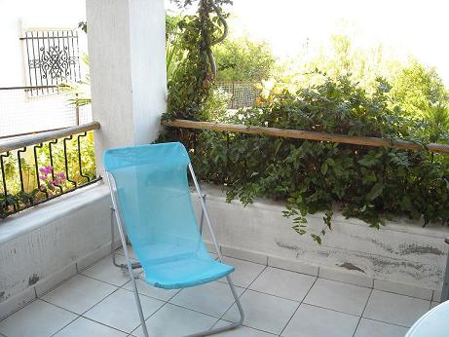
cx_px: 224
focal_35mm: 35
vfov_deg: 40.7
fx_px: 454
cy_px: 168
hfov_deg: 52.6
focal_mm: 5.7
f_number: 2.8
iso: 64
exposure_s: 1/71
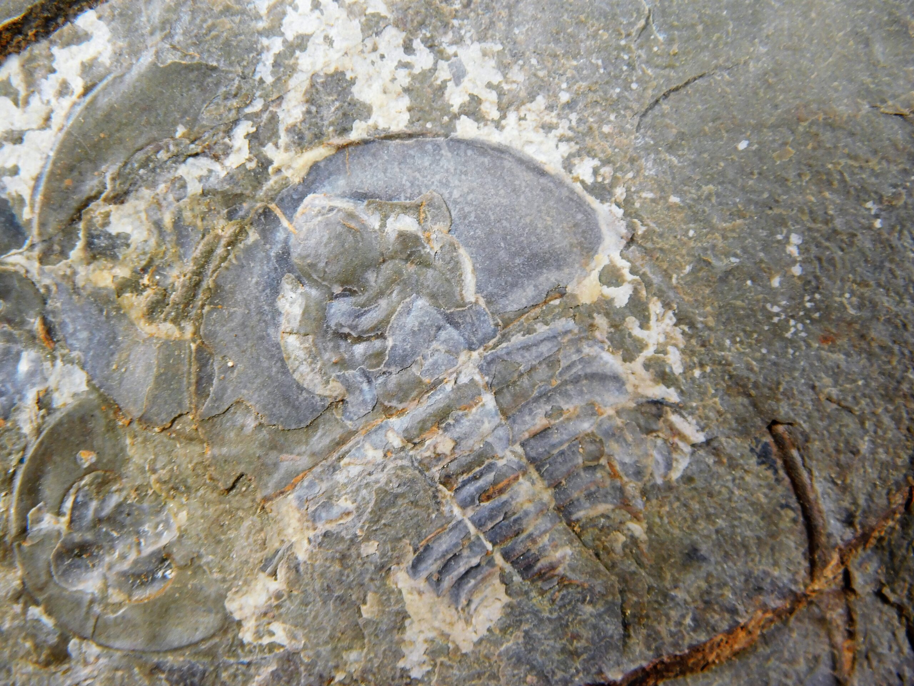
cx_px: 457
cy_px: 343
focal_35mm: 91
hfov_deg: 21.5
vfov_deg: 16.2
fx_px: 2403
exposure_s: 1/80
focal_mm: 16.1
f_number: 4.5
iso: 125
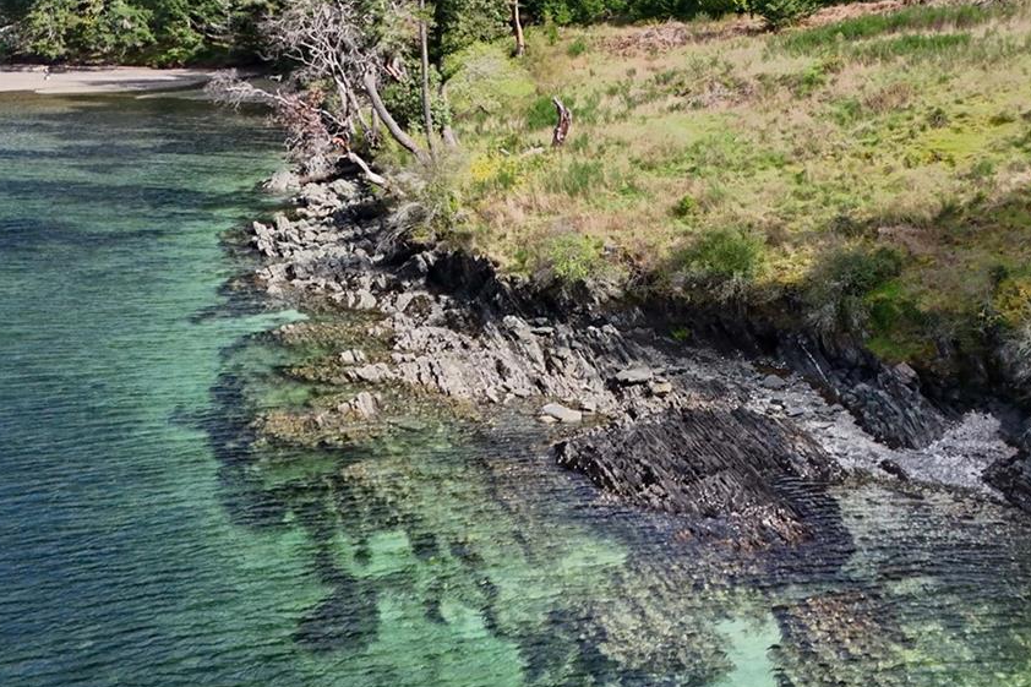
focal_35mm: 57
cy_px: 238
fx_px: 1632
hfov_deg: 35.0
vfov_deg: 23.7
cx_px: 568
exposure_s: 1/3200
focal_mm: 20
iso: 100
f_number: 1.8
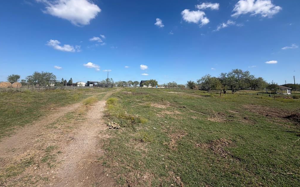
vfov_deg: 74.2
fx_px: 123
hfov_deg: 101.5
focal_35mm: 15
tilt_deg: +4.4
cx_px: 150
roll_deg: -0.3
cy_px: 78
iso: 20
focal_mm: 2.22
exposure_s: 1/901
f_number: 2.2
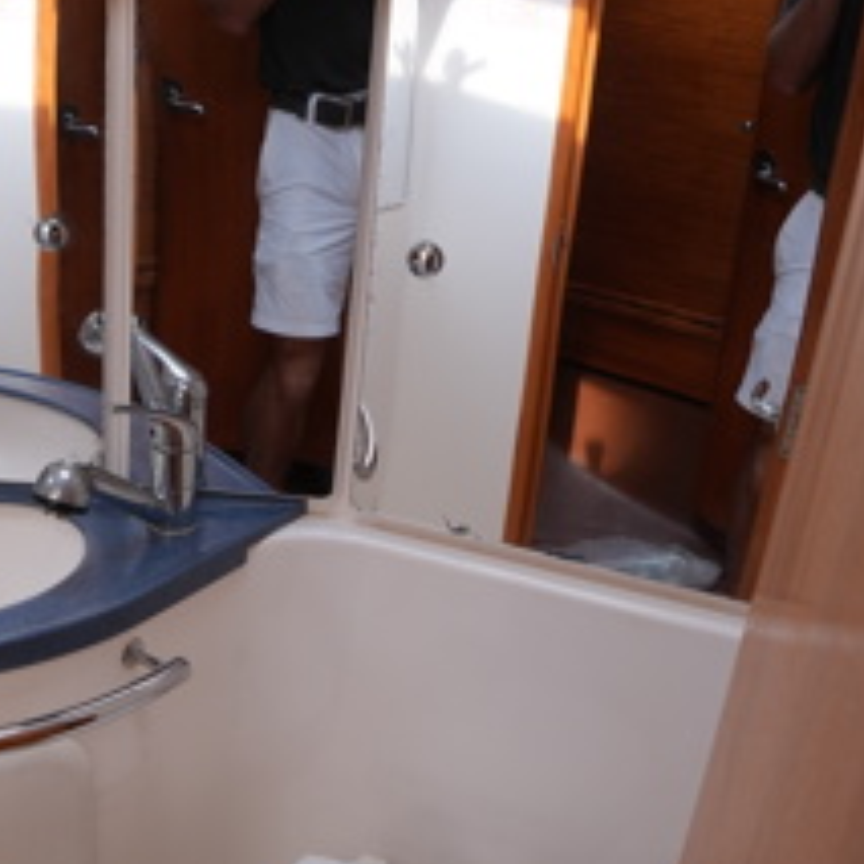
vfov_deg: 39.1
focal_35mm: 43
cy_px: 503
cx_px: 114
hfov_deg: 37.1
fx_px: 1214
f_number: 4
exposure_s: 1/160
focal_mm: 12
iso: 400
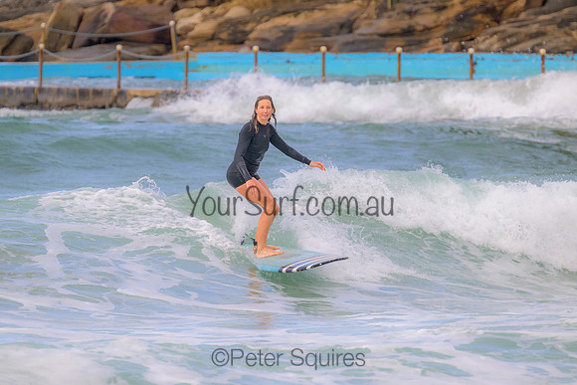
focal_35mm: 660
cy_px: 192
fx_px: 10580
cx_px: 288
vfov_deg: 2.1
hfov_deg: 3.1
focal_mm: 660
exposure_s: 1/1250
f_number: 11
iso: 1600
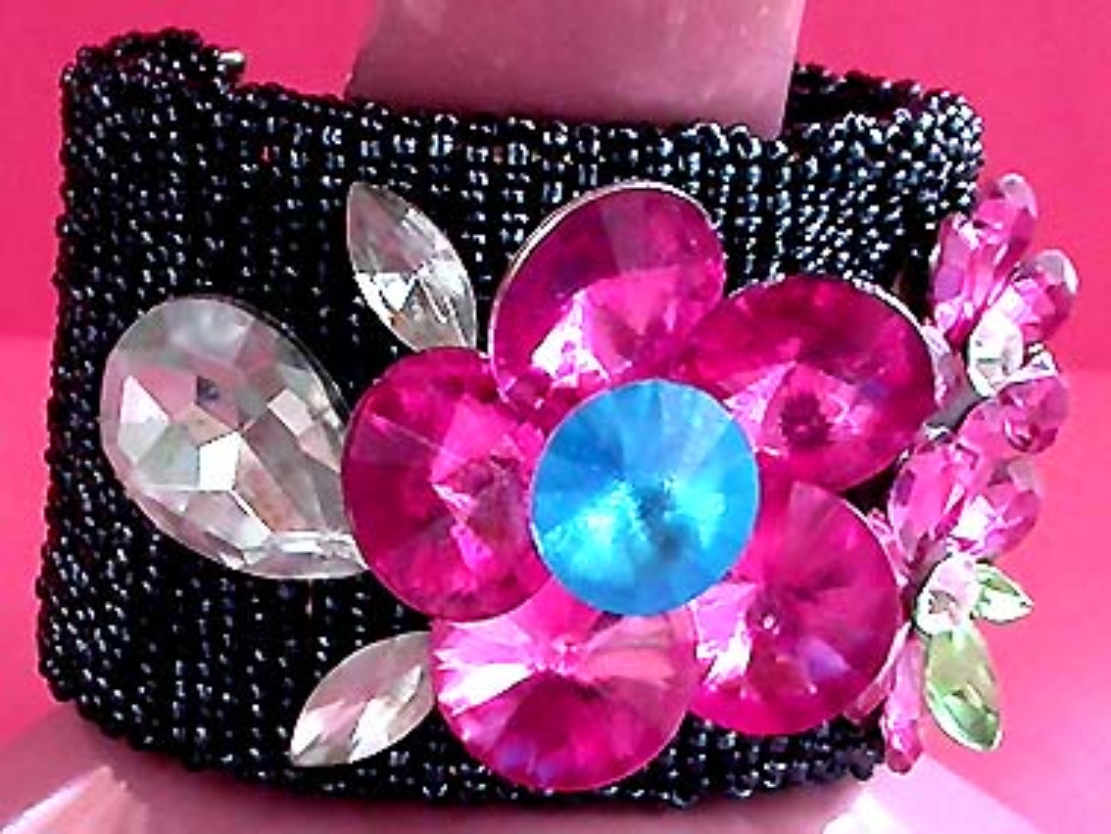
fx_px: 1220
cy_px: 417
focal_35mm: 38
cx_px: 556
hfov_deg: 48.9
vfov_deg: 37.8
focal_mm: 7.85
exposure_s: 1/15.3
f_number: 2.6
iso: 100
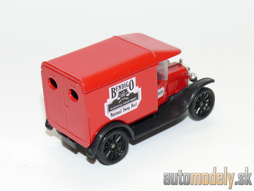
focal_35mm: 95
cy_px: 96
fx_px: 697
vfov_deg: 15.6
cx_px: 127
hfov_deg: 20.7
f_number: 4
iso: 100
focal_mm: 12.9
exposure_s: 1/30
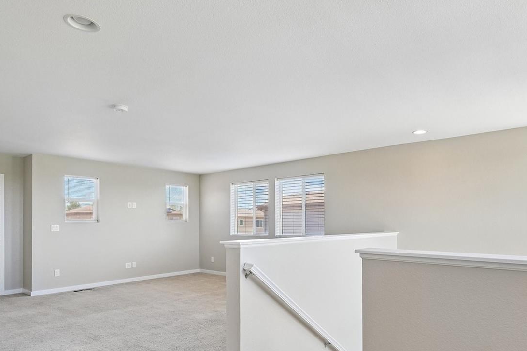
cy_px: 225
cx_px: 299
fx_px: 322
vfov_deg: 56.4
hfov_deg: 78.2
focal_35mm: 22
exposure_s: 1/30
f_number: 8
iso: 800
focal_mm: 10
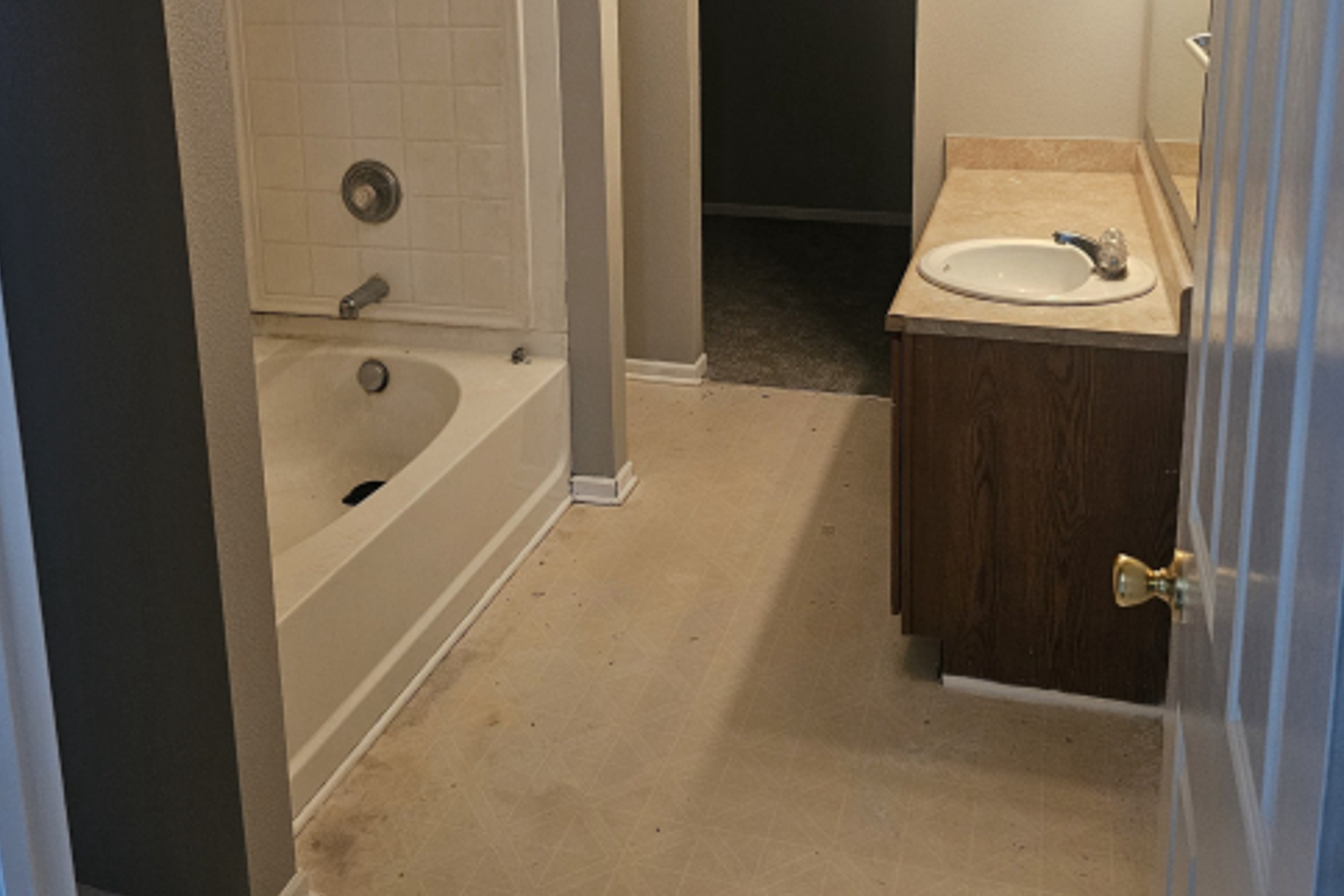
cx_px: 679
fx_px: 1232
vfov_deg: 38.4
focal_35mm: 33
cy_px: 174
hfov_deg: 57.2
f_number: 1.7
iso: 500
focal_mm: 6.3
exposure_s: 1/120
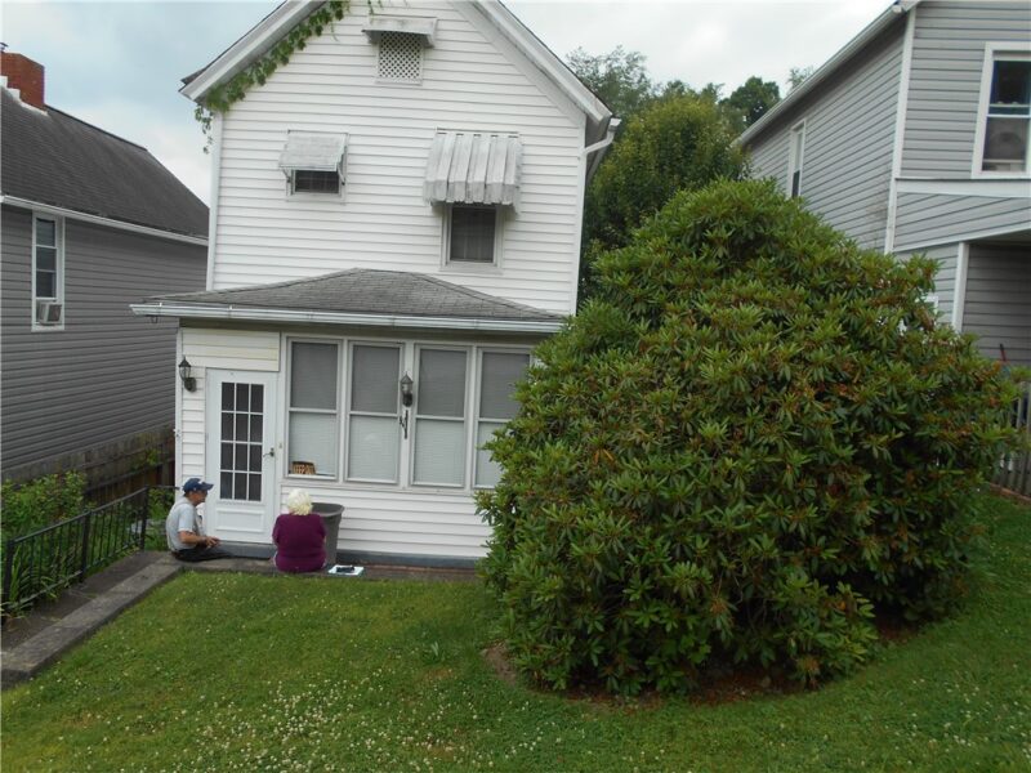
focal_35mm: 26
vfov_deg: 53.1
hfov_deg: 67.3
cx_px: 516
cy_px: 386
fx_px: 774
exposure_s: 1/320
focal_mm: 4.6
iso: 80
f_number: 3.2
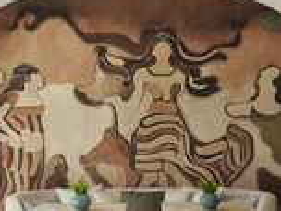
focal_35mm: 83
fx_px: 674
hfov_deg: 23.6
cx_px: 139
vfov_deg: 17.8
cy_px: 100
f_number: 16
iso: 400
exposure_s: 1/40
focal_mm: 45.7
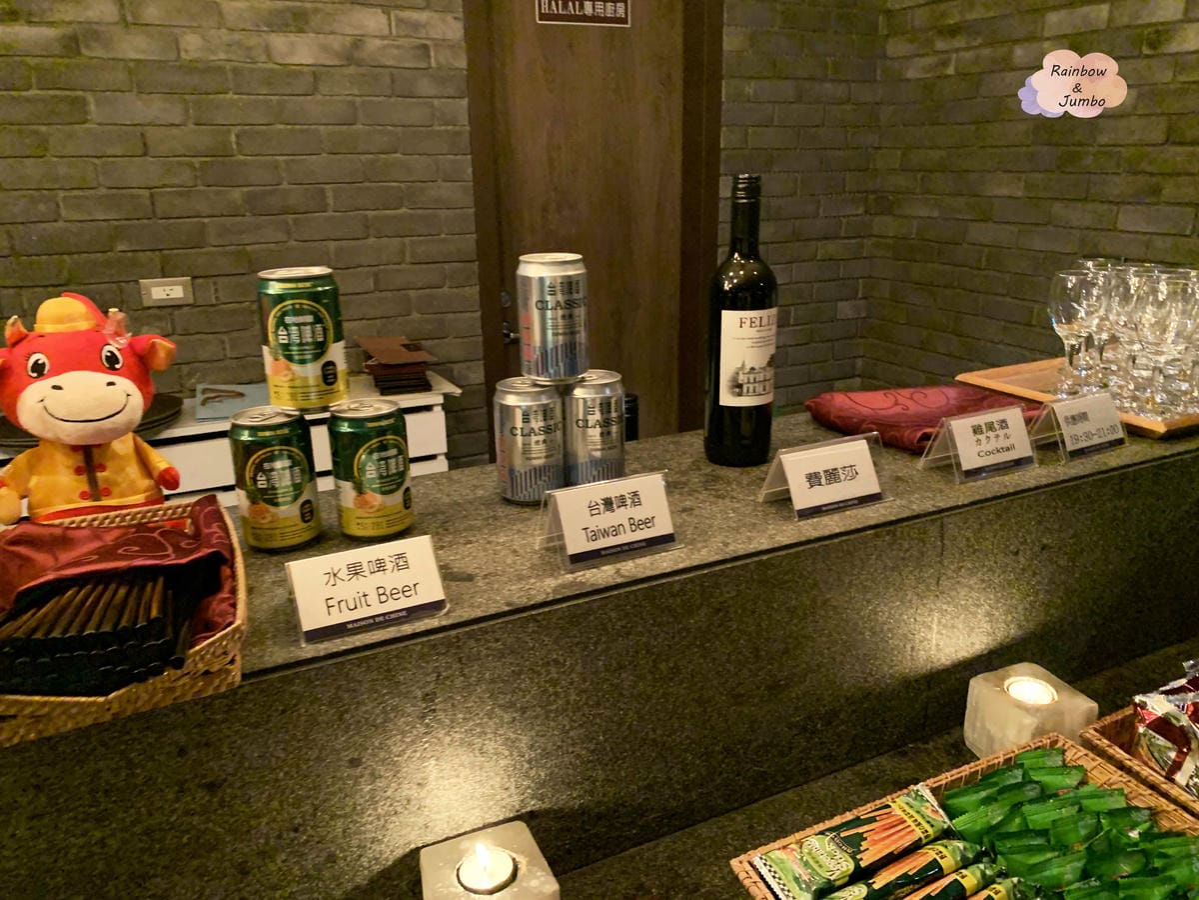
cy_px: 450
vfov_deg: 53.1
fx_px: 901
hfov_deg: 67.3
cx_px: 600
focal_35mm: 26
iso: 640
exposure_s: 1/30
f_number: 1.8
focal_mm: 4.25
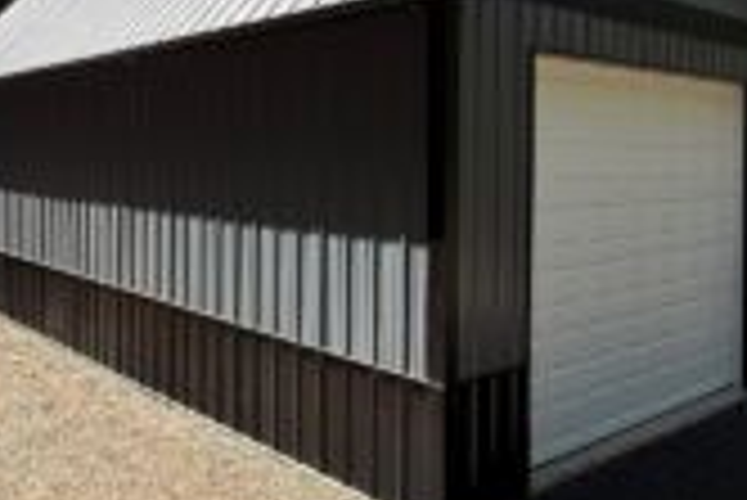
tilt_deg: +0.4
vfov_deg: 37.4
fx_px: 727
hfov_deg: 50.2
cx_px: 122
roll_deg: -0.1
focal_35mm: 35
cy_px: 153
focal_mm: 2.22
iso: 64
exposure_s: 1/540
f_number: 2.2
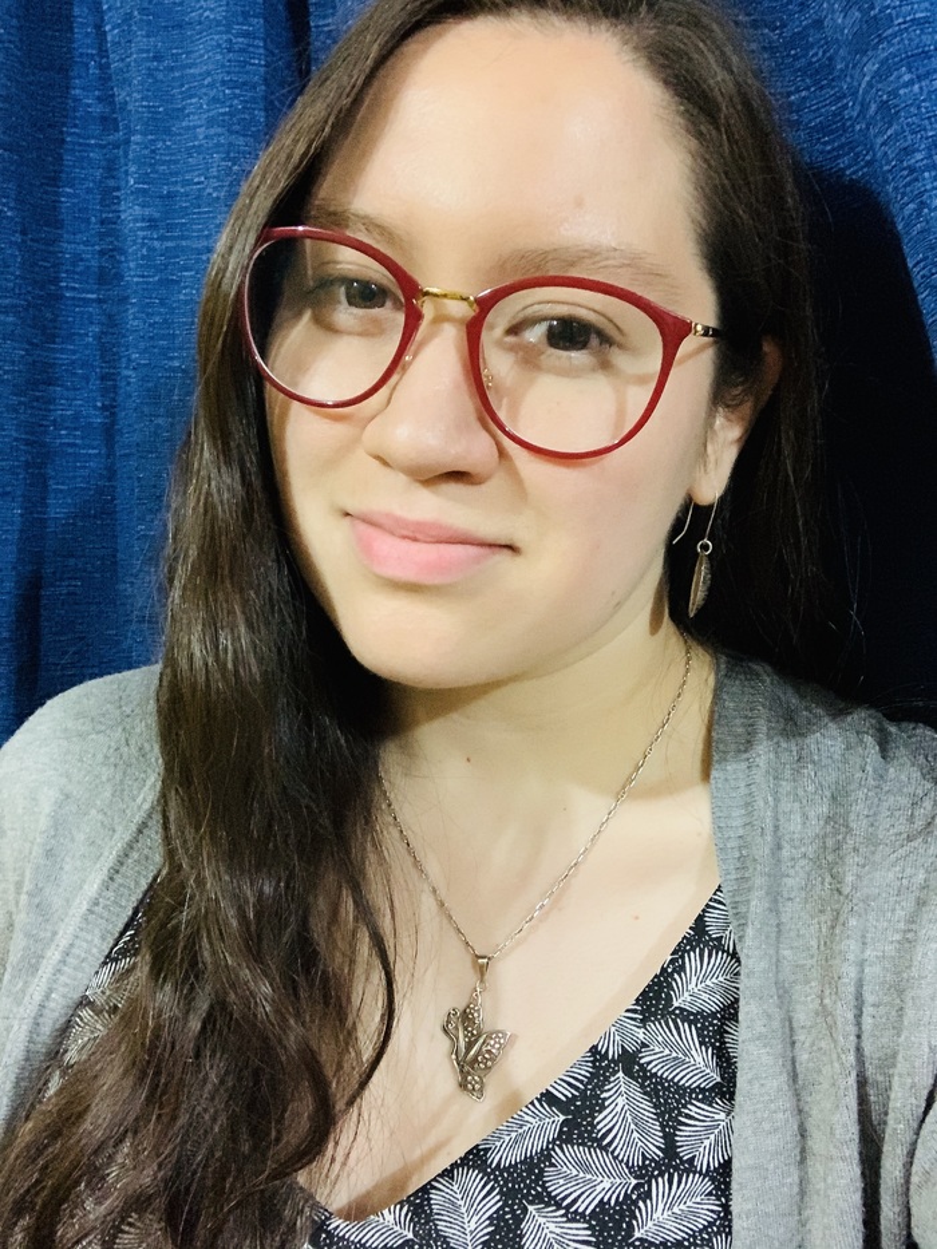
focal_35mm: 32
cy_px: 624
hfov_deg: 44.2
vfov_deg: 56.8
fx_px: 1155
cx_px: 468
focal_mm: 2.87
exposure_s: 1/25
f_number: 2.2
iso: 500
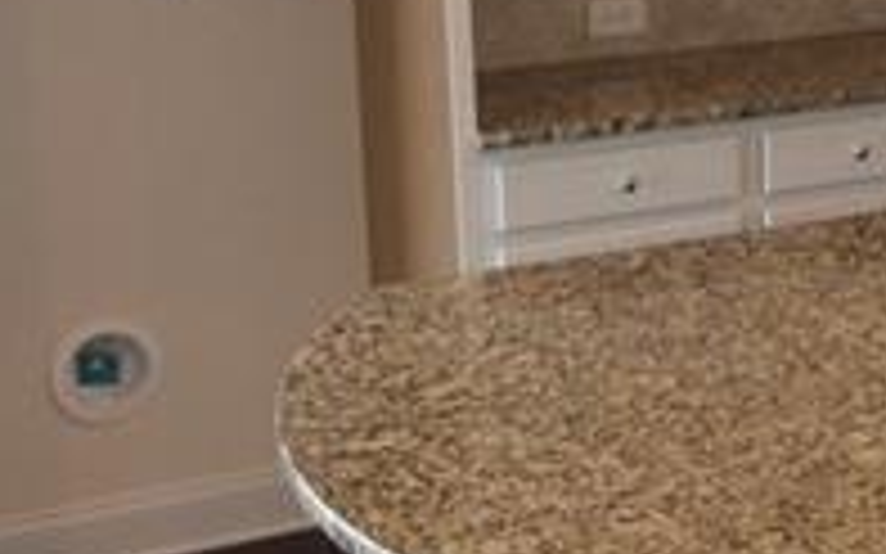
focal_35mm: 100
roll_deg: +1.0
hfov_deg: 19.0
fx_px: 2414
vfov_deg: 13.0
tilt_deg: -10.7
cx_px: 1210
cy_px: 77
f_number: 2.2
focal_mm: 4.15
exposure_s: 1/30
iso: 40
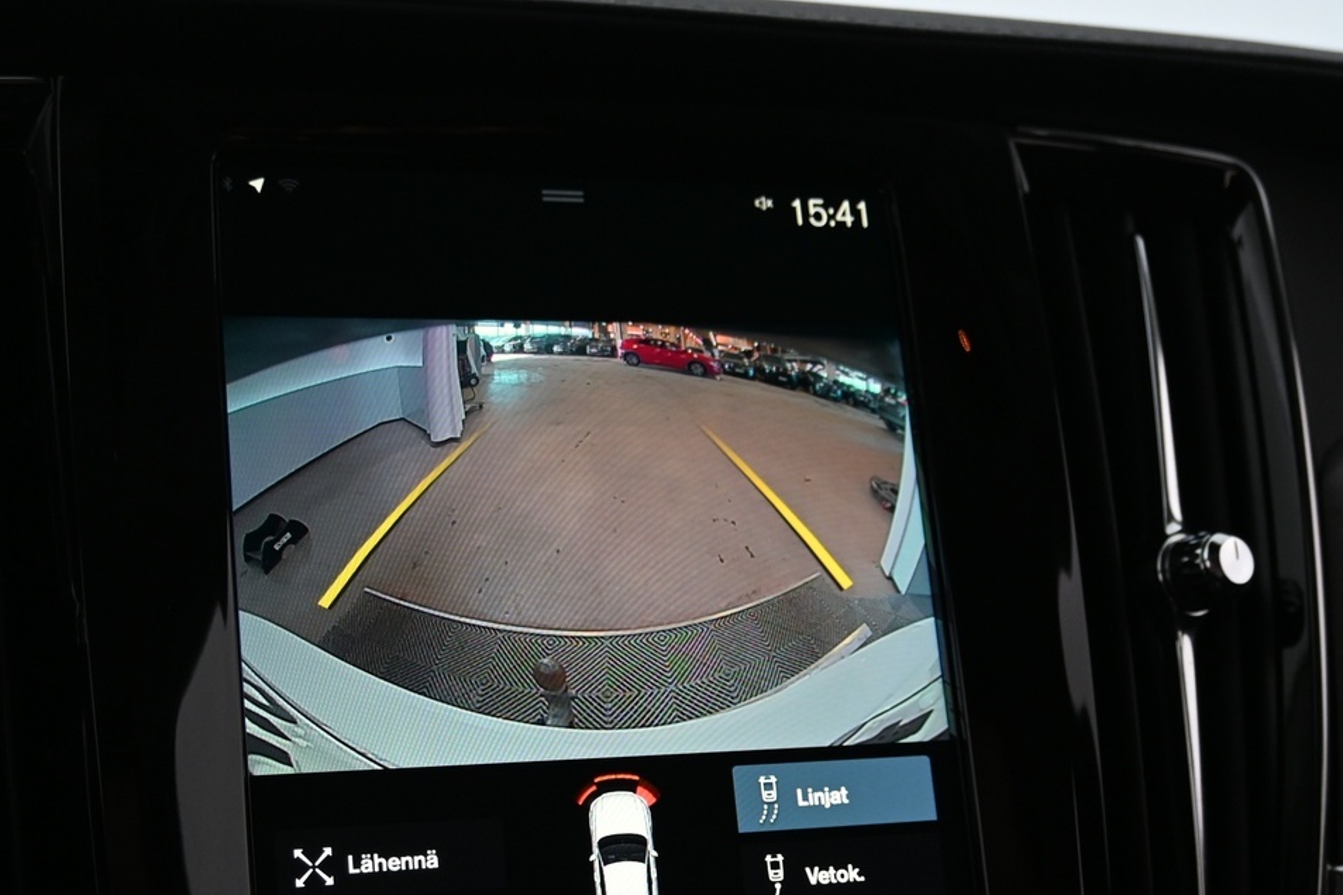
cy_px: 667
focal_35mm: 51
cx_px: 603
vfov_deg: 26.2
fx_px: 1902
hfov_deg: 38.8
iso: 800
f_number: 3.8
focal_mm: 20
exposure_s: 1/30
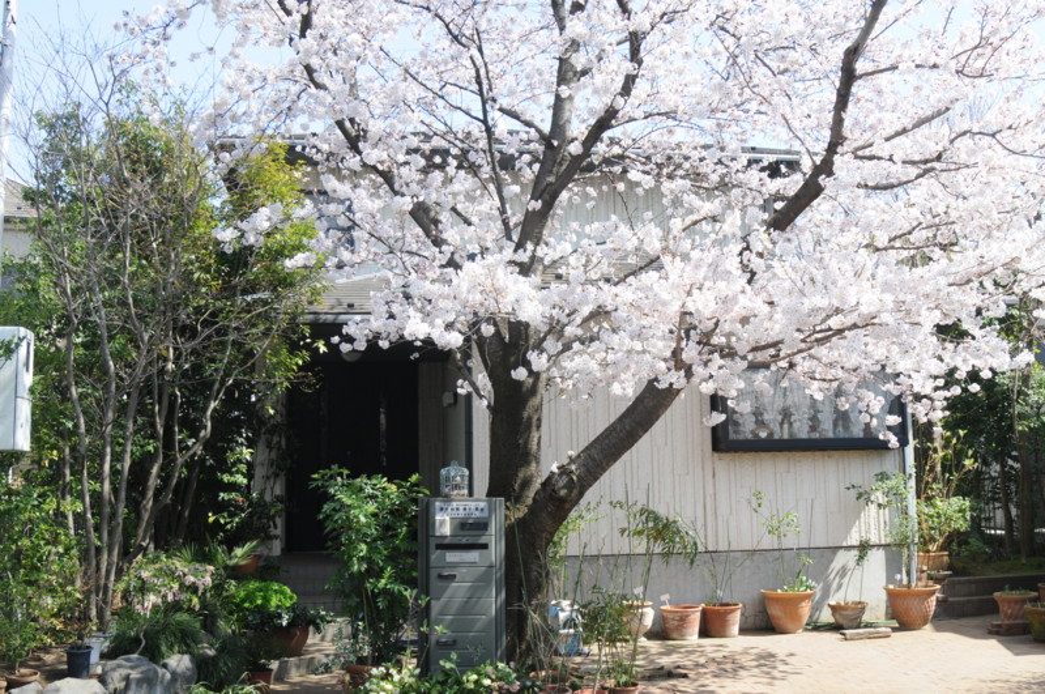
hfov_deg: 53.2
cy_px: 347
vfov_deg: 36.8
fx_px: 1044
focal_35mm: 36
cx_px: 522
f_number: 7.1
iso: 200
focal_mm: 24
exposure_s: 1/200
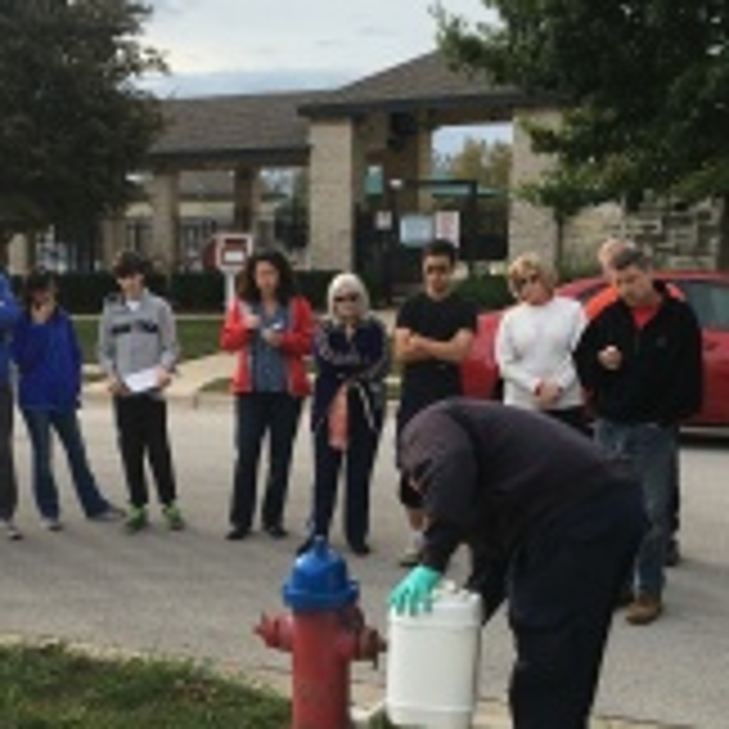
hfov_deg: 29.3
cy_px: 508
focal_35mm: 58
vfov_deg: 29.3
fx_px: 1382
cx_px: 225
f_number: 2.2
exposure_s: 1/605
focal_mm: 4.15
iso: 25
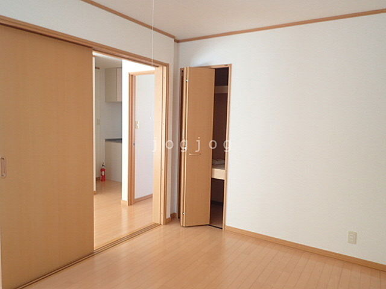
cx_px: 193
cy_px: 144
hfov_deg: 69.4
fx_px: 279
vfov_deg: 54.9
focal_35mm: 25
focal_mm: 4.5
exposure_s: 1/100
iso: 100
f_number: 2
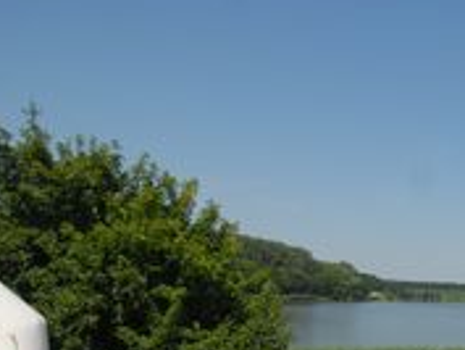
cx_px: 525
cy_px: 362
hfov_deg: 35.8
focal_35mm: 44
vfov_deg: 30.3
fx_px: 591
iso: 200
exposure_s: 1/1250
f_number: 5.6
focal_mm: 12
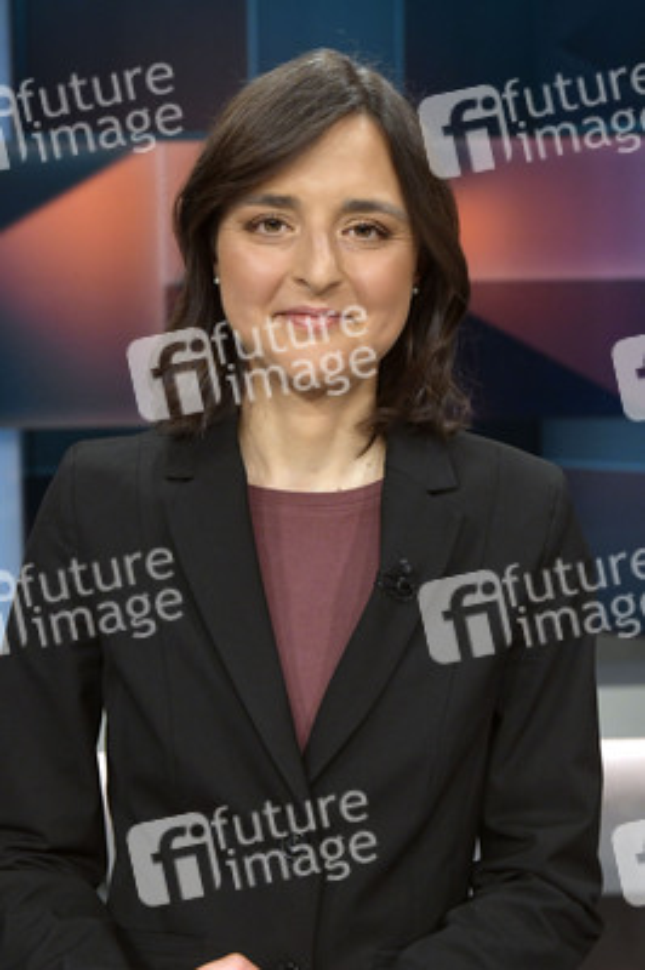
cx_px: 322
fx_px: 1481
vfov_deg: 36.3
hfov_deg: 24.6
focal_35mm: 55
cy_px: 485
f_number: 6.3
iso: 2500
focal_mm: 55
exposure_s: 1/200
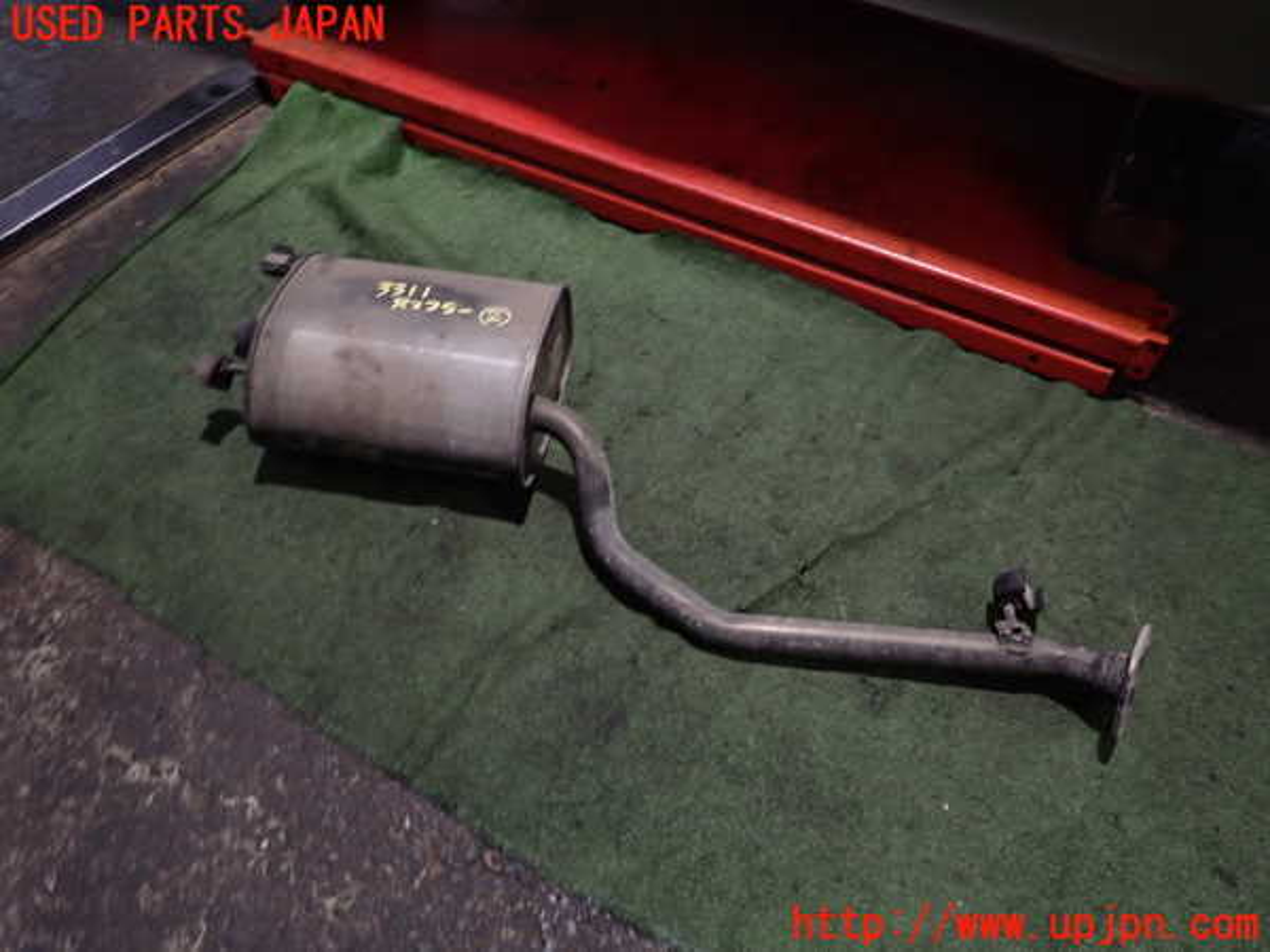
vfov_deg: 54.9
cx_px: 635
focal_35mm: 25
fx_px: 917
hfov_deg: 69.4
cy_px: 476
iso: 320
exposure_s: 1/30
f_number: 2
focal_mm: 4.5
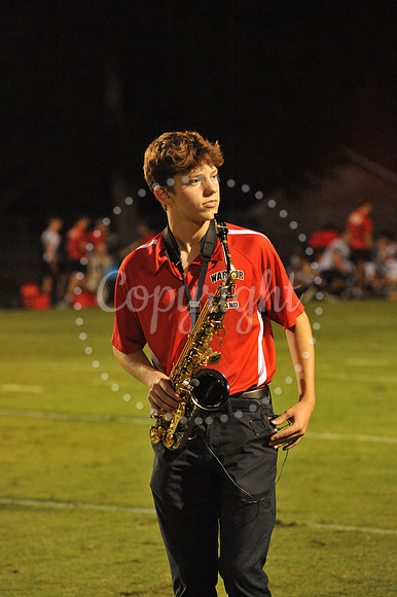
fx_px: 2815
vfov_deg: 12.1
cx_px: 198
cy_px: 298
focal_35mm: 170
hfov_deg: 8.1
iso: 6400
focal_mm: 170
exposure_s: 1/200
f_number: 5.6
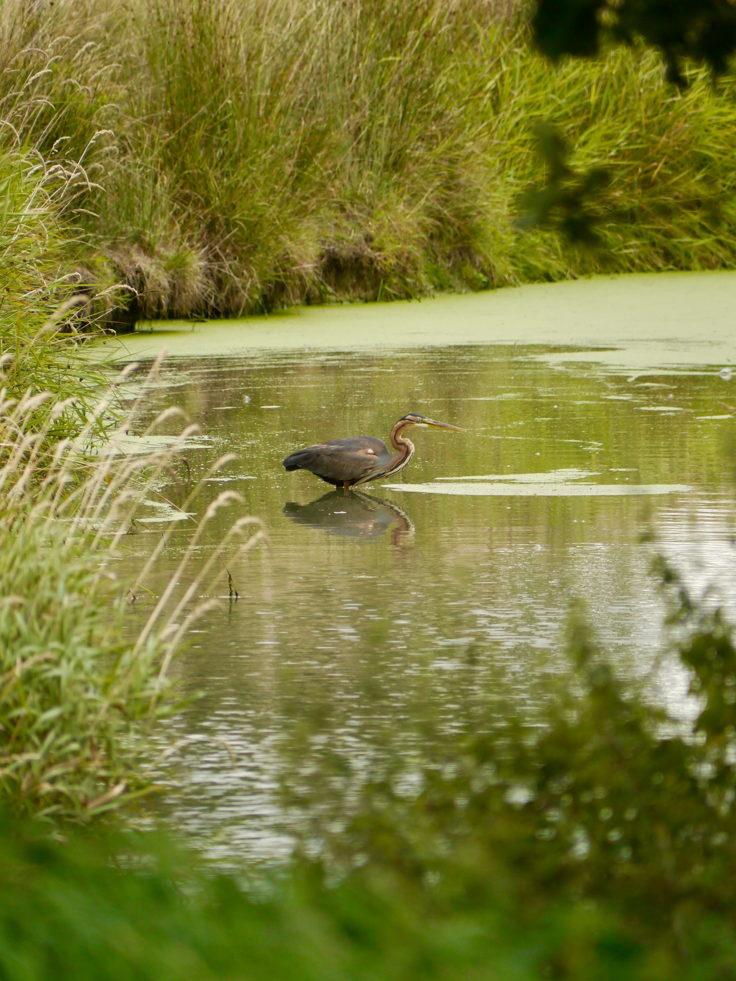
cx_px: 368
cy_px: 490
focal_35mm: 400
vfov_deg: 5.0
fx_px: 11340
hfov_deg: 3.7
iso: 250
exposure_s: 1/500
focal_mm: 200
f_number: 5.6
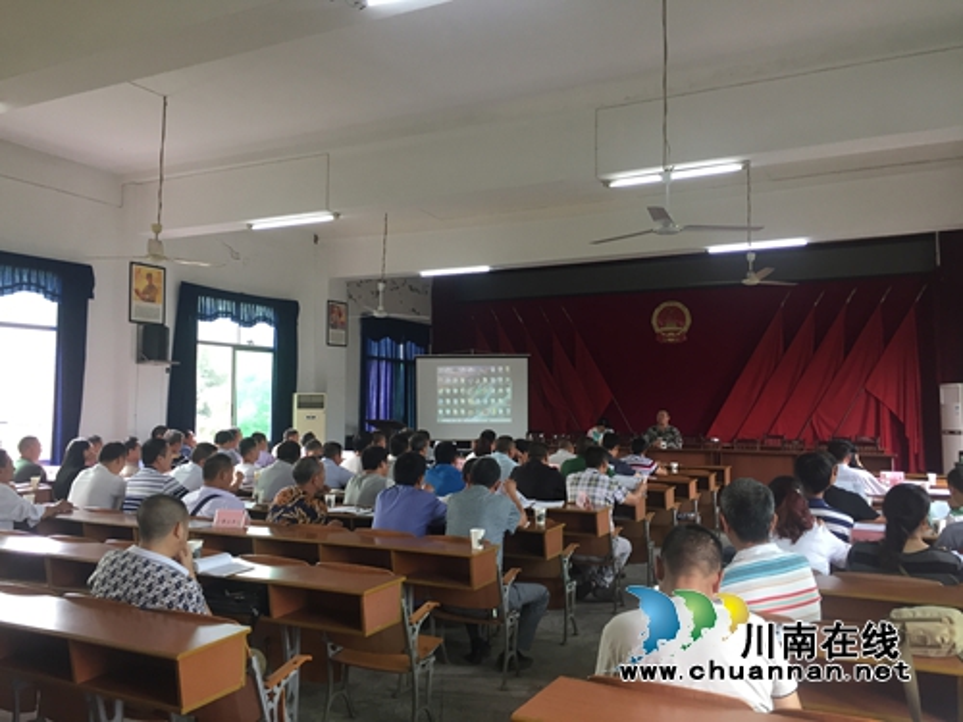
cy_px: 361
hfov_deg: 61.7
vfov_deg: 48.2
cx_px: 482
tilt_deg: +1.7
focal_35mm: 29
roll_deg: -1.4
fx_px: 807
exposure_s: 1/33
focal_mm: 4.15
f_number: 2.2
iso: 32
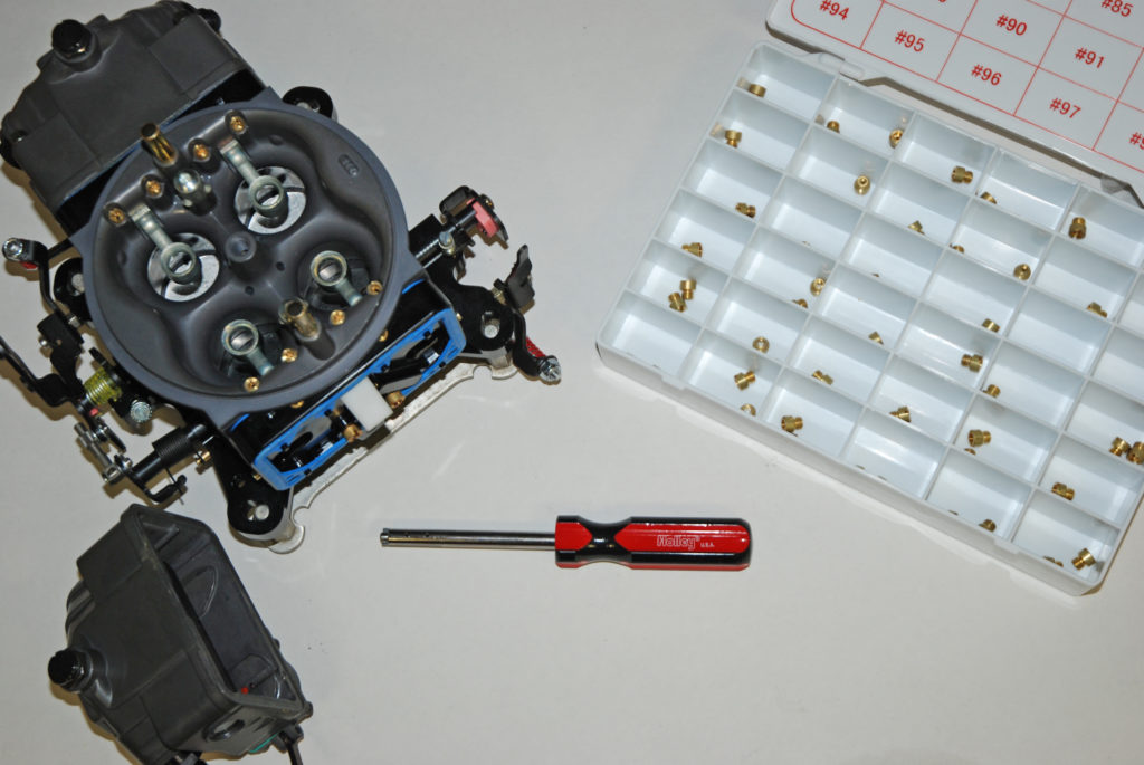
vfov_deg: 22.7
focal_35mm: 60
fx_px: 1909
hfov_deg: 33.4
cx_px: 572
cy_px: 382
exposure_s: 1/60
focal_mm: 40
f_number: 4.5
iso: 200
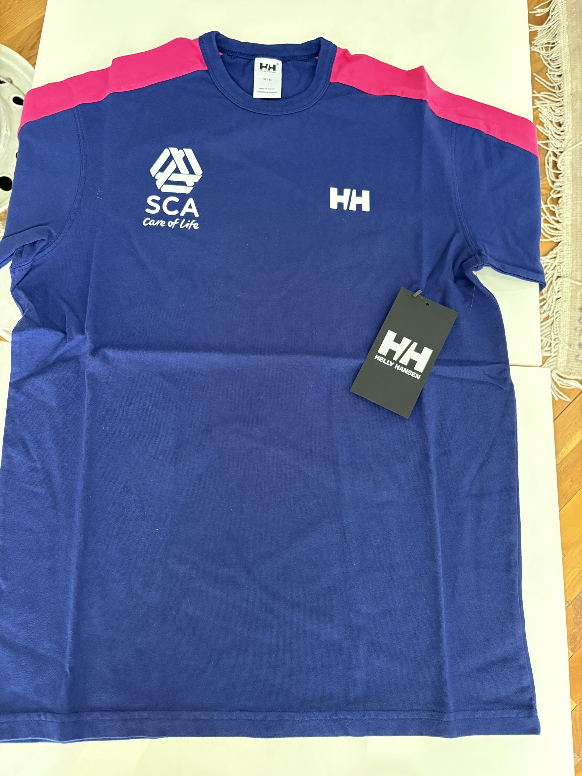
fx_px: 583
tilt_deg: -75.8
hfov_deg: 53.1
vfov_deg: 67.3
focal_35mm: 26
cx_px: 291
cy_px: 388
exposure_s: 1/37
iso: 640
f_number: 1.6
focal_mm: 5.96
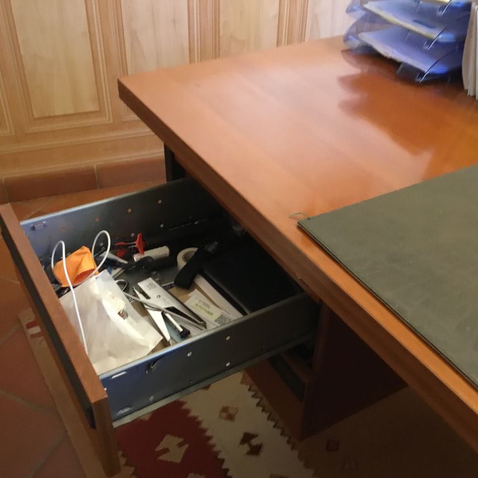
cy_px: 241
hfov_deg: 44.9
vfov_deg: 44.9
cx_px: 235
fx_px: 578
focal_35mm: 37
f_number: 2.4
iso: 400
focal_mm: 3.3
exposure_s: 1/17
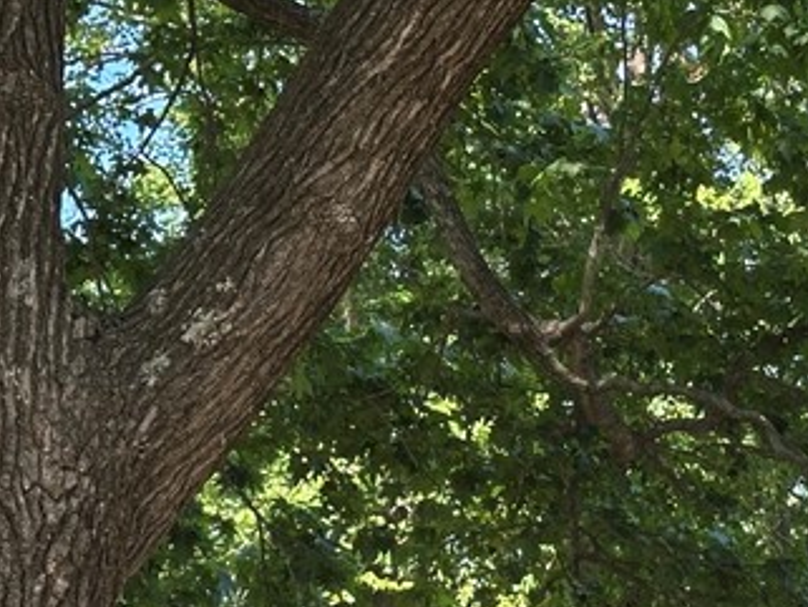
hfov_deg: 12.7
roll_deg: -0.8
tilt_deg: +11.0
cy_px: 657
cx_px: 800
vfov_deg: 9.6
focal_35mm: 153
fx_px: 3573
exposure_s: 1/604
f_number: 1.78
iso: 64
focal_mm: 6.86
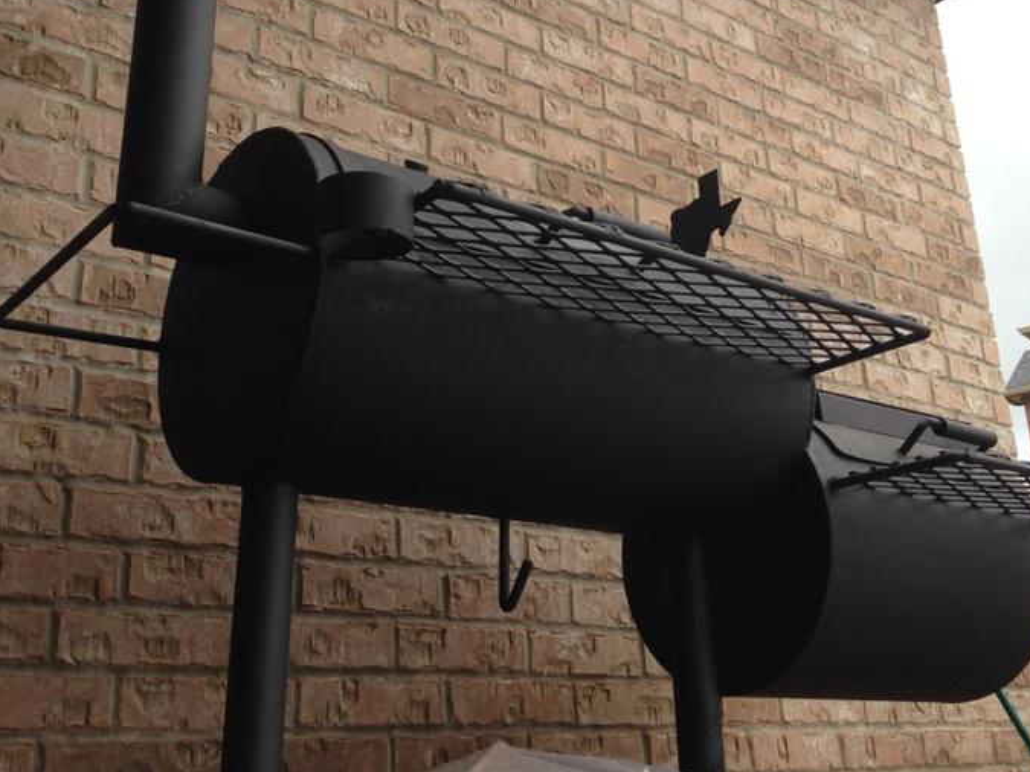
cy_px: 277
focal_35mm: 44
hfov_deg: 42.9
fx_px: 1309
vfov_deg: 32.7
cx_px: 537
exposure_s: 1/254
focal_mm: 4.1
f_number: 2.4
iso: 50
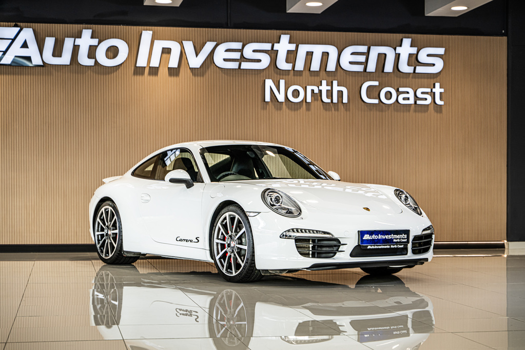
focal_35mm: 75
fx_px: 1094
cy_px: 175
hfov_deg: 27.0
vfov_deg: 18.2
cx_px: 262
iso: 400
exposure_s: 1/125
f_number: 4.5
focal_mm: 75
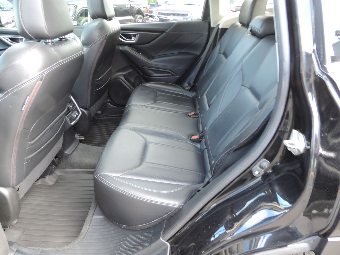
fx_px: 236
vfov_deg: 56.8
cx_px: 170
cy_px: 128
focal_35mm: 24
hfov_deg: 71.6
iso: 320
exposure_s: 1/30
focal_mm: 4.3
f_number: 3
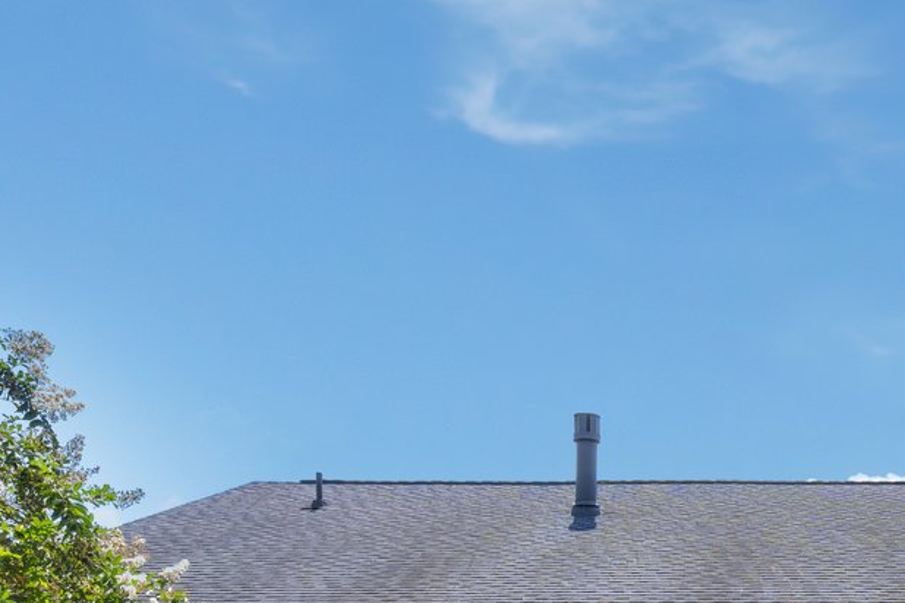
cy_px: 850
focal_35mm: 63
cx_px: 876
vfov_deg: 19.4
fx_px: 1584
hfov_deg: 30.0
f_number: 9
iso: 400
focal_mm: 19
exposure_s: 1/320
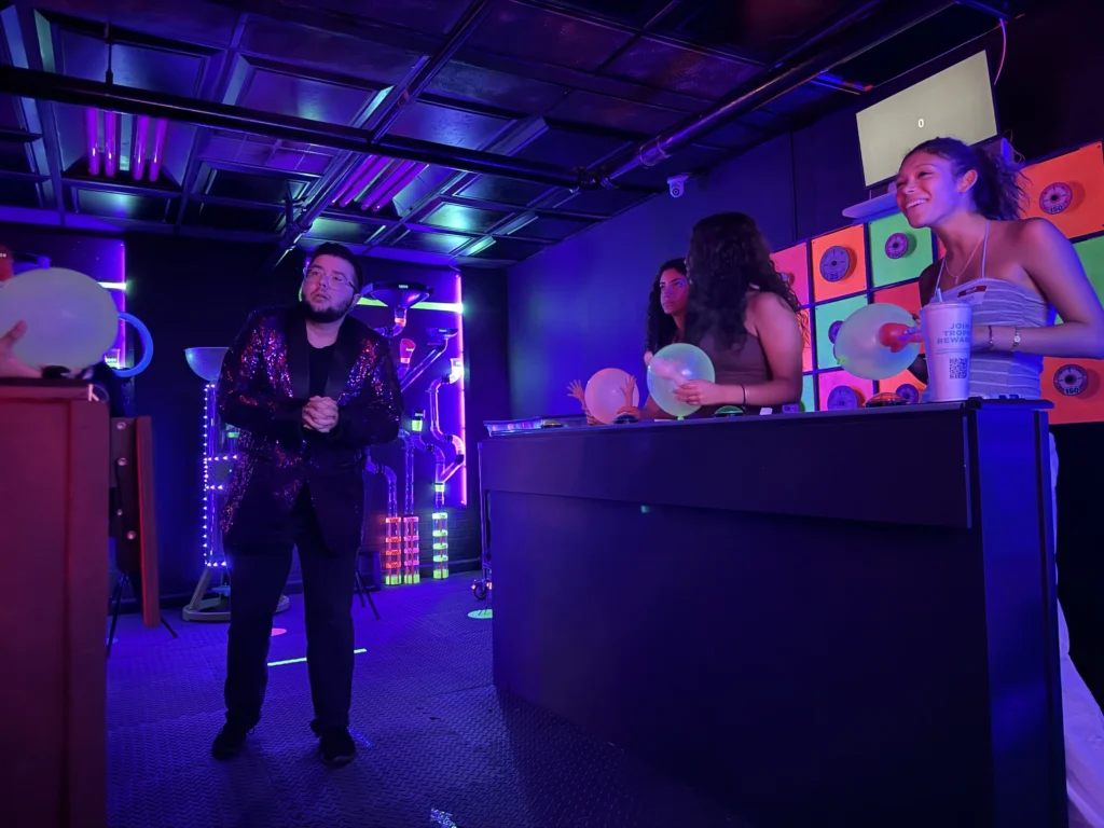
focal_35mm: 24
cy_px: 414
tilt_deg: +2.8
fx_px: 765
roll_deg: +2.3
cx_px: 552
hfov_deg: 71.6
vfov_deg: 56.8
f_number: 1.78
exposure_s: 1/24
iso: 1600
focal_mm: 6.76
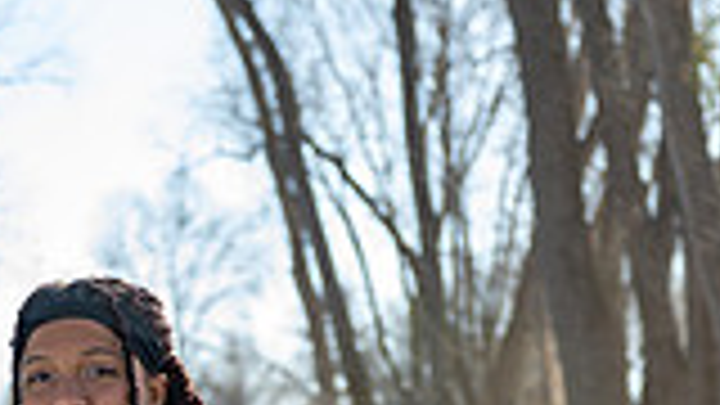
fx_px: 2425
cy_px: 824
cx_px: 140
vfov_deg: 9.0
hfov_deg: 16.8
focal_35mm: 127
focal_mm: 43
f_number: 2.8
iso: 125
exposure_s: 1/640
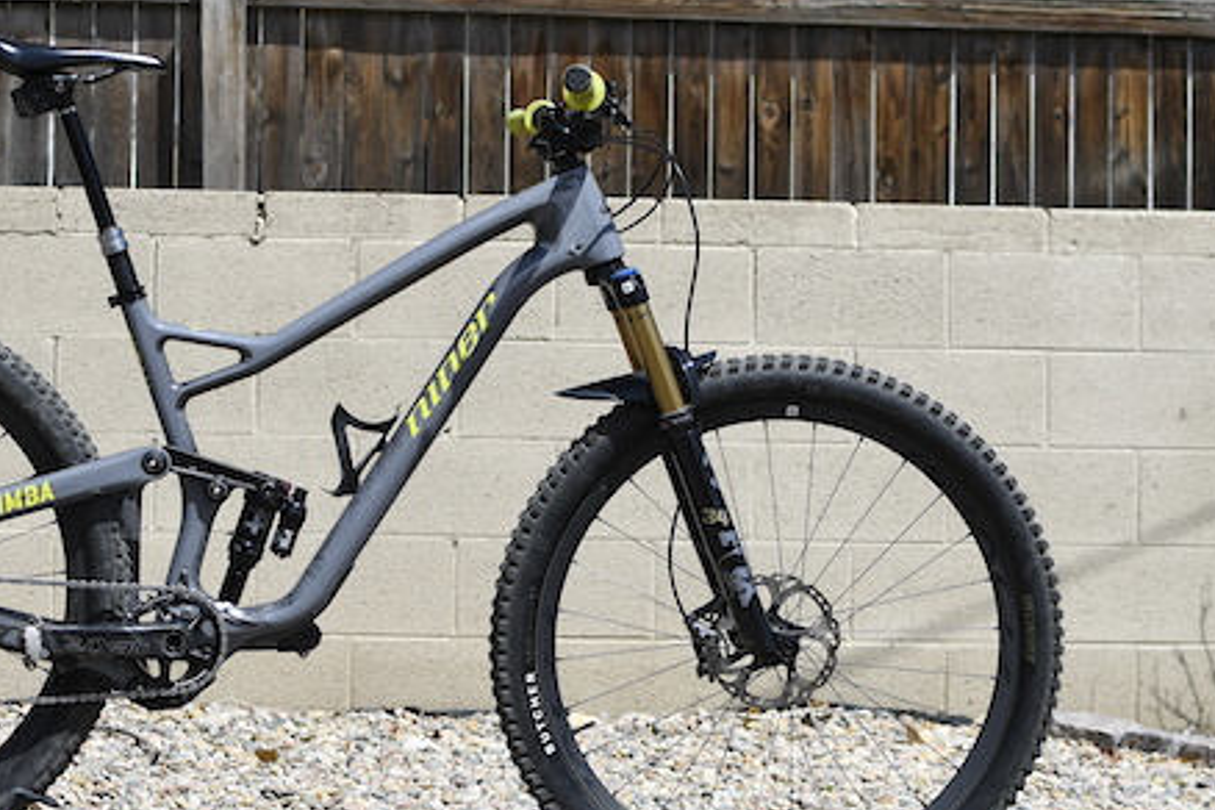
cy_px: 393
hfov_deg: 21.1
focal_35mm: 96
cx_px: 344
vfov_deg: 14.3
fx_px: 3237
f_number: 2.8
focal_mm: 35
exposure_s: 1/2500
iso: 100
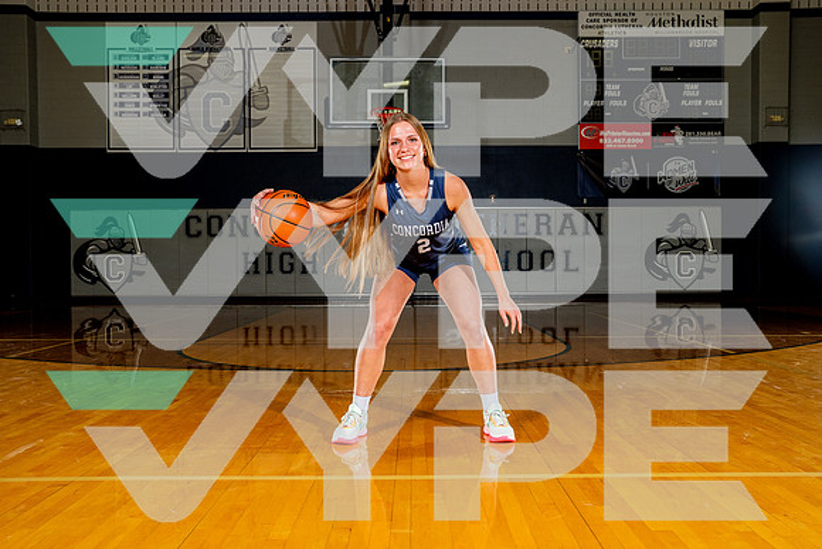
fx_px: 776
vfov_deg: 38.9
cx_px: 411
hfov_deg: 55.8
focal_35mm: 34
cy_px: 274
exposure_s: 1/250
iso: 800
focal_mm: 34
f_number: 8
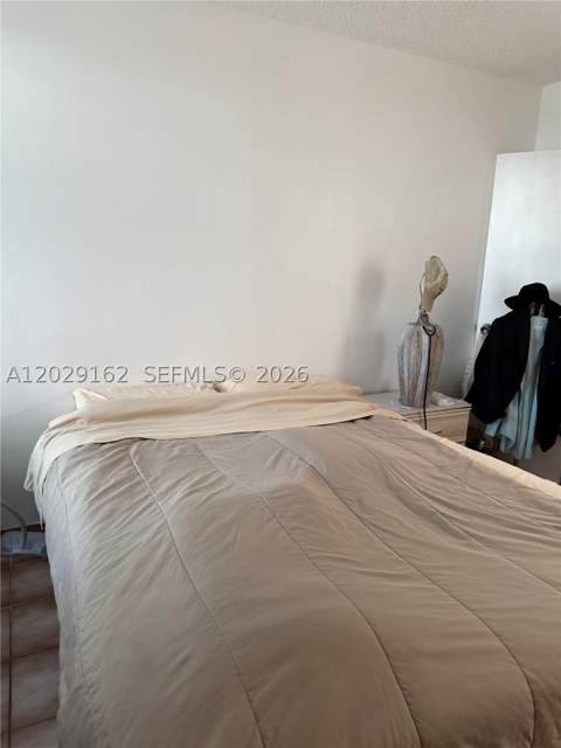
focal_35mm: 24
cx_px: 280
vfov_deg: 71.6
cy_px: 374
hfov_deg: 56.8
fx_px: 519
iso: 250
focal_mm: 6.76
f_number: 1.78
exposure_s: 1/60
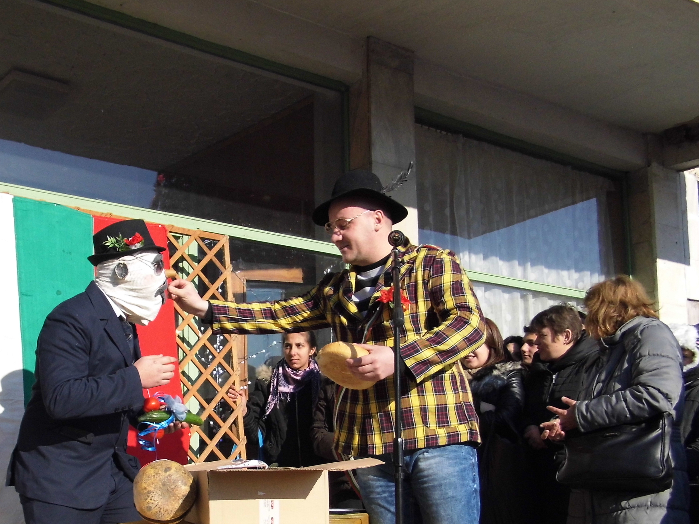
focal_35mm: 45
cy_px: 387
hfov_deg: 41.2
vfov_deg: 31.6
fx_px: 909
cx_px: 199
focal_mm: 5.2
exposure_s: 1/160
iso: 100
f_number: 9.2
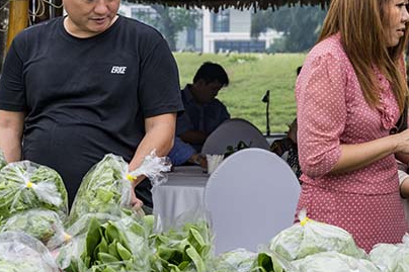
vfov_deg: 10.3
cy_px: 90
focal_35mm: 133
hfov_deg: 15.4
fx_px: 1510
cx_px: 137
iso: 360
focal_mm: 56
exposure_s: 1/250
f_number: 6.3
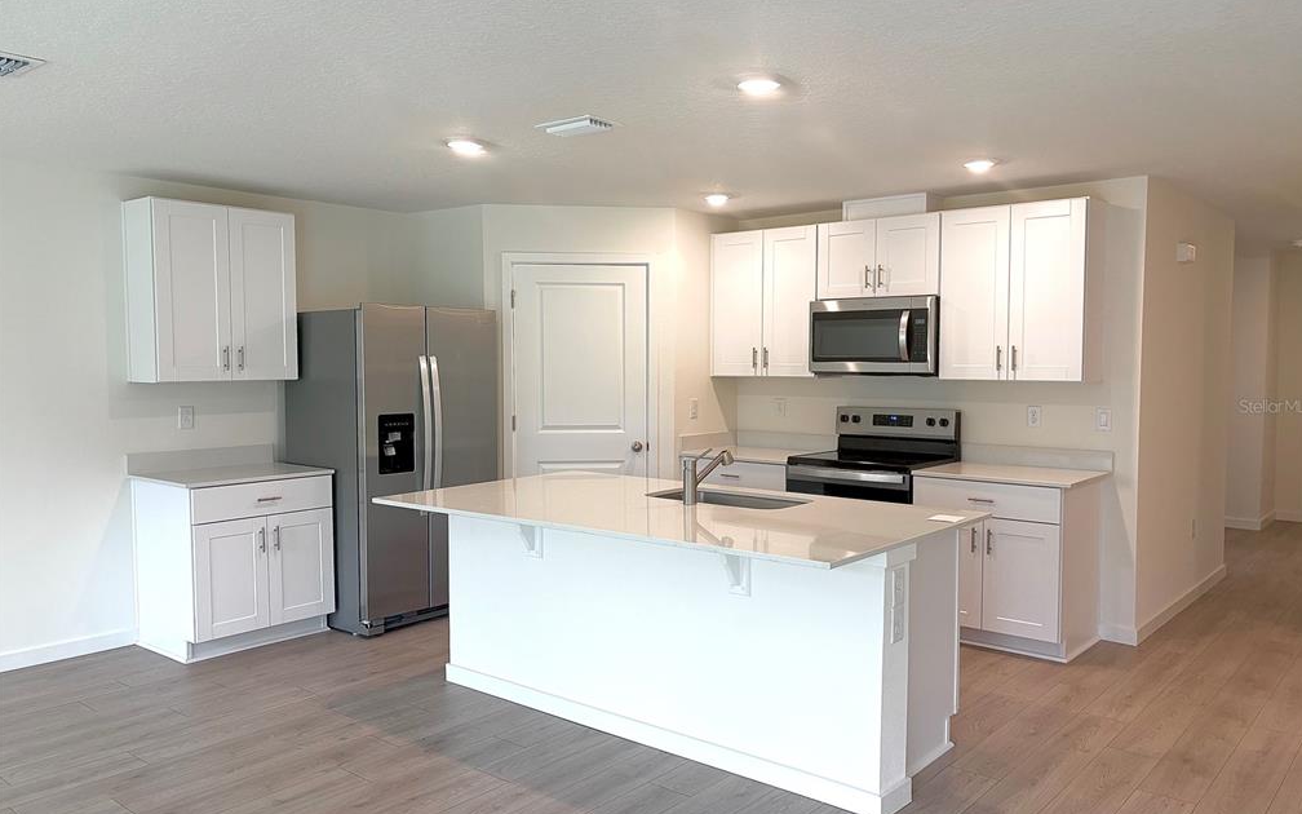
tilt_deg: -3.2
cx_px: 656
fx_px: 994
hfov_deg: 66.5
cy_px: 406
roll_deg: +0.3
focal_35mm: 28
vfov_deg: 44.5
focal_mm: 5.96
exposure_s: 1/120
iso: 80
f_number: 1.6
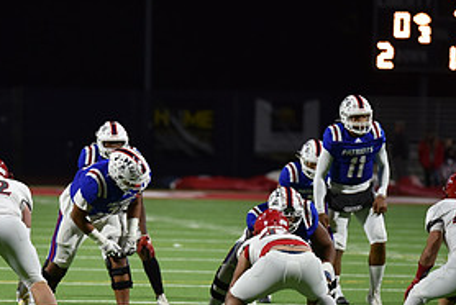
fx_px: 5287
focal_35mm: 417
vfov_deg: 3.3
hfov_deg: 4.9
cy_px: 191
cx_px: 110
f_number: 2.8
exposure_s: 1/500
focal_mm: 200
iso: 1800
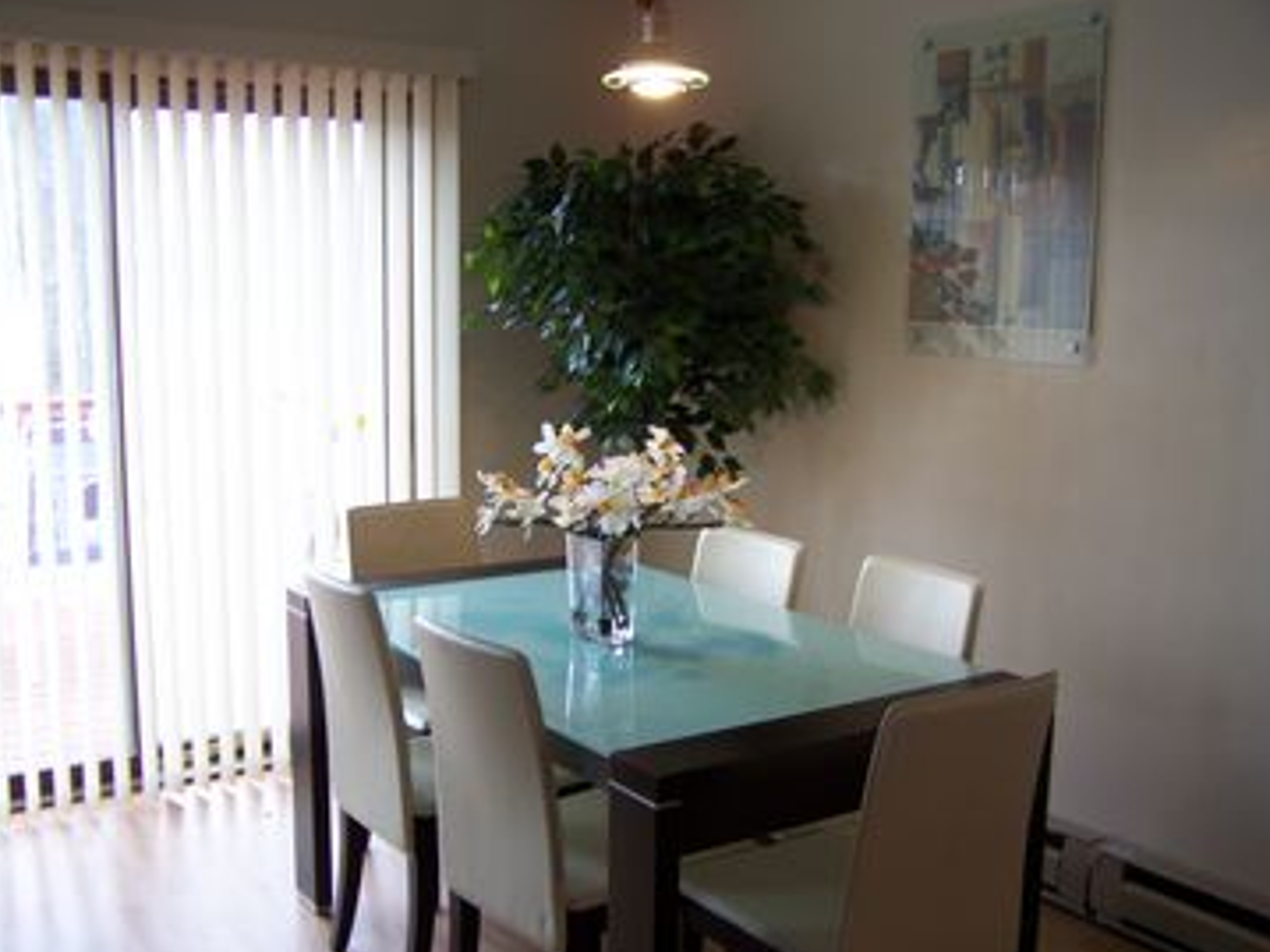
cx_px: 626
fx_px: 1430
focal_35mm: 39
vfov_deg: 36.8
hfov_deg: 47.9
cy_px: 478
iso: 64
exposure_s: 1/6
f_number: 2.8
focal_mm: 6.3
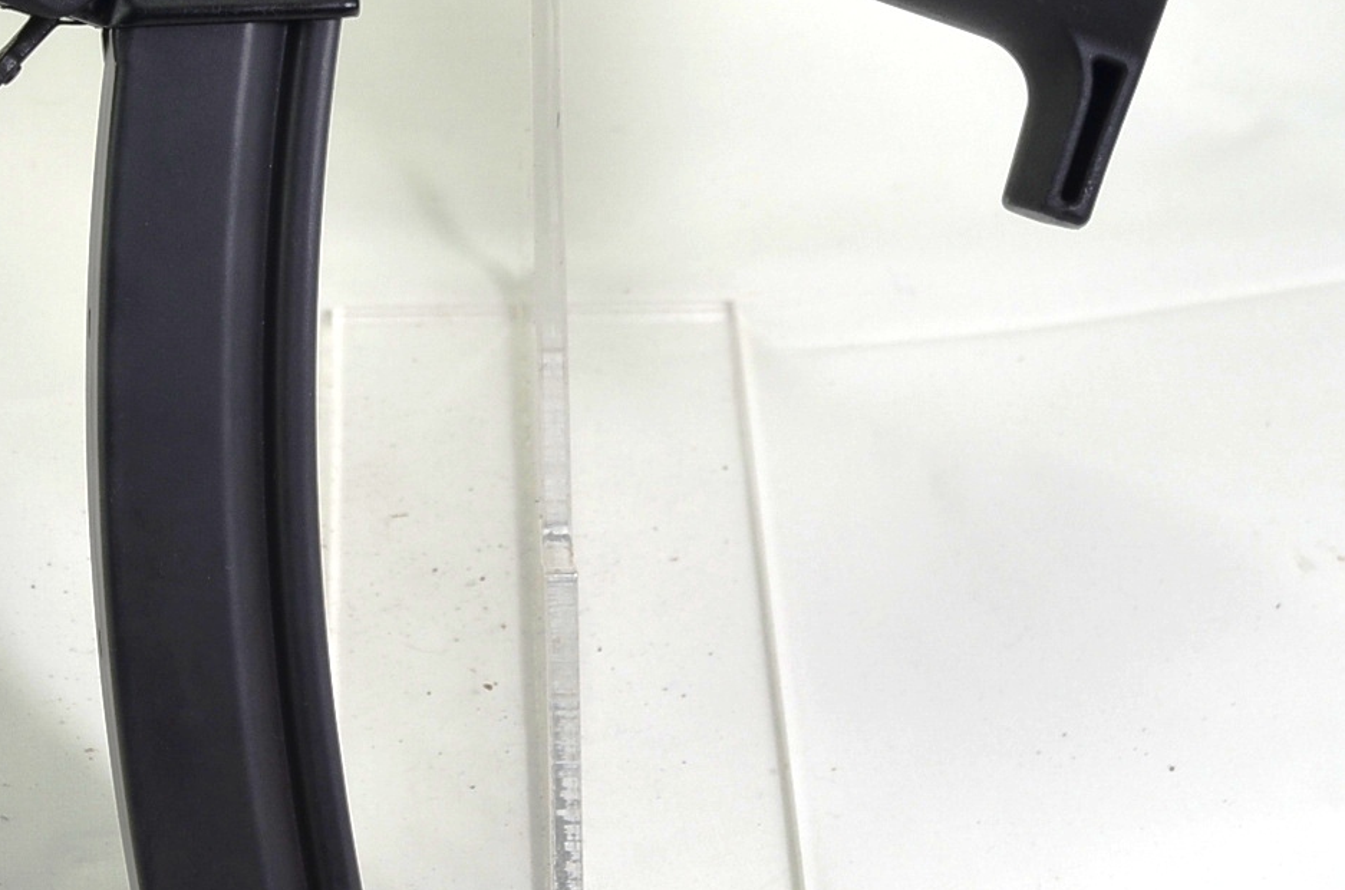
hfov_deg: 16.5
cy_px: 83
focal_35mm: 122
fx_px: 4559
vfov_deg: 11.1
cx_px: 30
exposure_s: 1/125
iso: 250
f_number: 5.6
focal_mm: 31
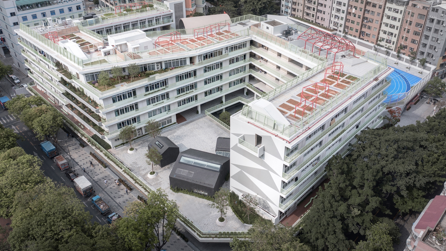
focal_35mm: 30
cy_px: 117
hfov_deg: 64.3
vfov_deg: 38.9
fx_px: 355
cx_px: 224
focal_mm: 10.26
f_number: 3.5
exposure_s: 1/800
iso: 100
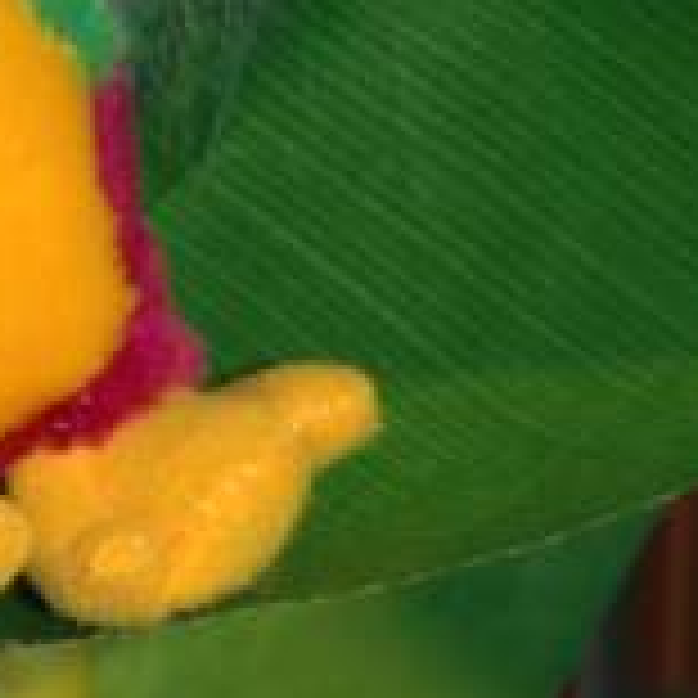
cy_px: 63
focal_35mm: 274
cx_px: -227
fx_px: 6251
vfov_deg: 6.4
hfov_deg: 6.3
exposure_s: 1/60
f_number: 4.5
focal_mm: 52
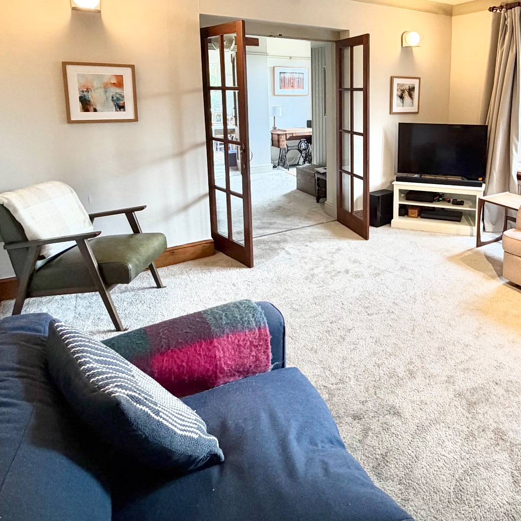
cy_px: 148
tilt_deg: -8.5
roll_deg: -0.6
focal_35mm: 24
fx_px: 409
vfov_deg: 62.3
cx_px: 391
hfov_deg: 61.4
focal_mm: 2.22
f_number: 2.2
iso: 200
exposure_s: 1/50
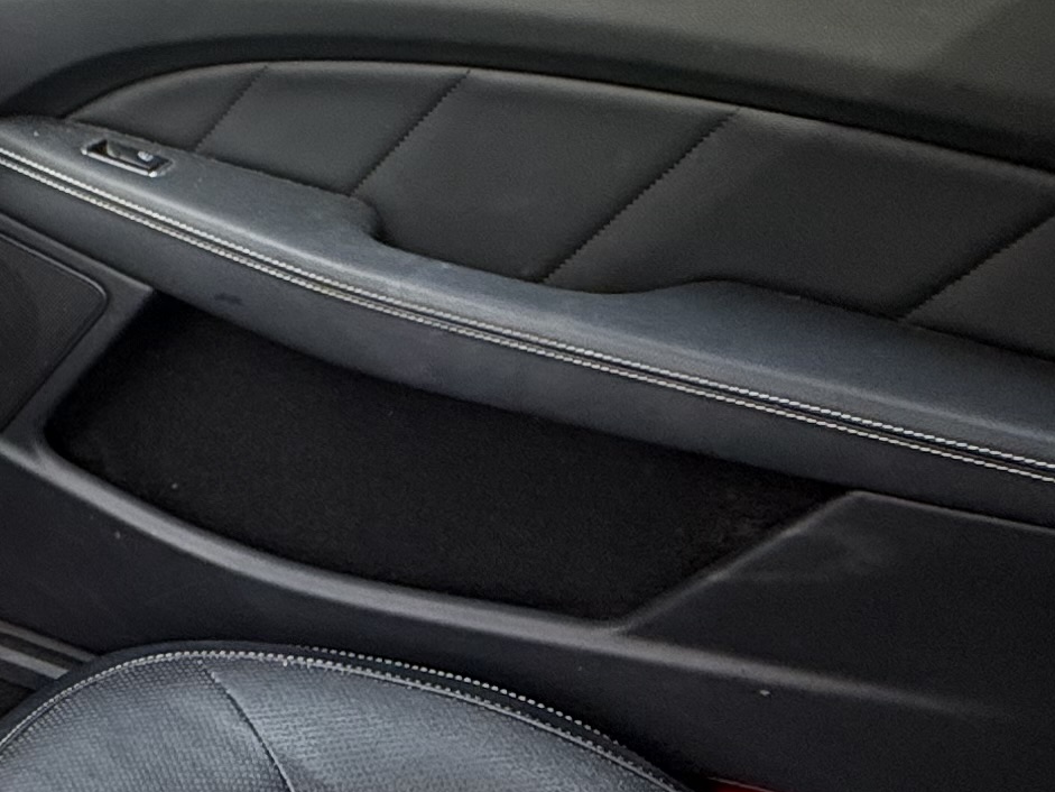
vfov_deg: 24.3
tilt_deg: -22.7
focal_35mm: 60
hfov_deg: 26.6
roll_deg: +2.2
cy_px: 285
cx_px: -359
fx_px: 1829
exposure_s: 1/120
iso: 50
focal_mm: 2.22
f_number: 2.2
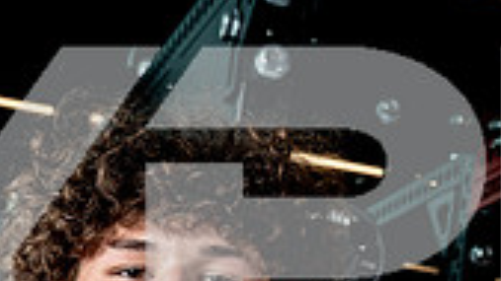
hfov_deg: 13.8
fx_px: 2059
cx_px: 98
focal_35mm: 155
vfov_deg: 7.5
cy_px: 563
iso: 640
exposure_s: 1/250
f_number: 9
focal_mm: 43
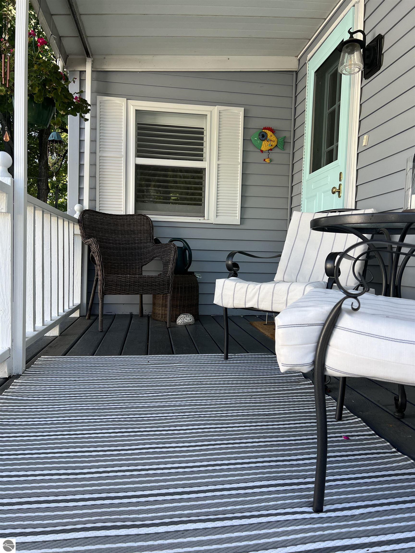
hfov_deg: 53.1
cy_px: 276
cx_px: 208
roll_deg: -0.9
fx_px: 416
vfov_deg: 67.3
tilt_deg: -3.7
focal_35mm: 26
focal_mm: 5.7
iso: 50
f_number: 1.5
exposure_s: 1/581
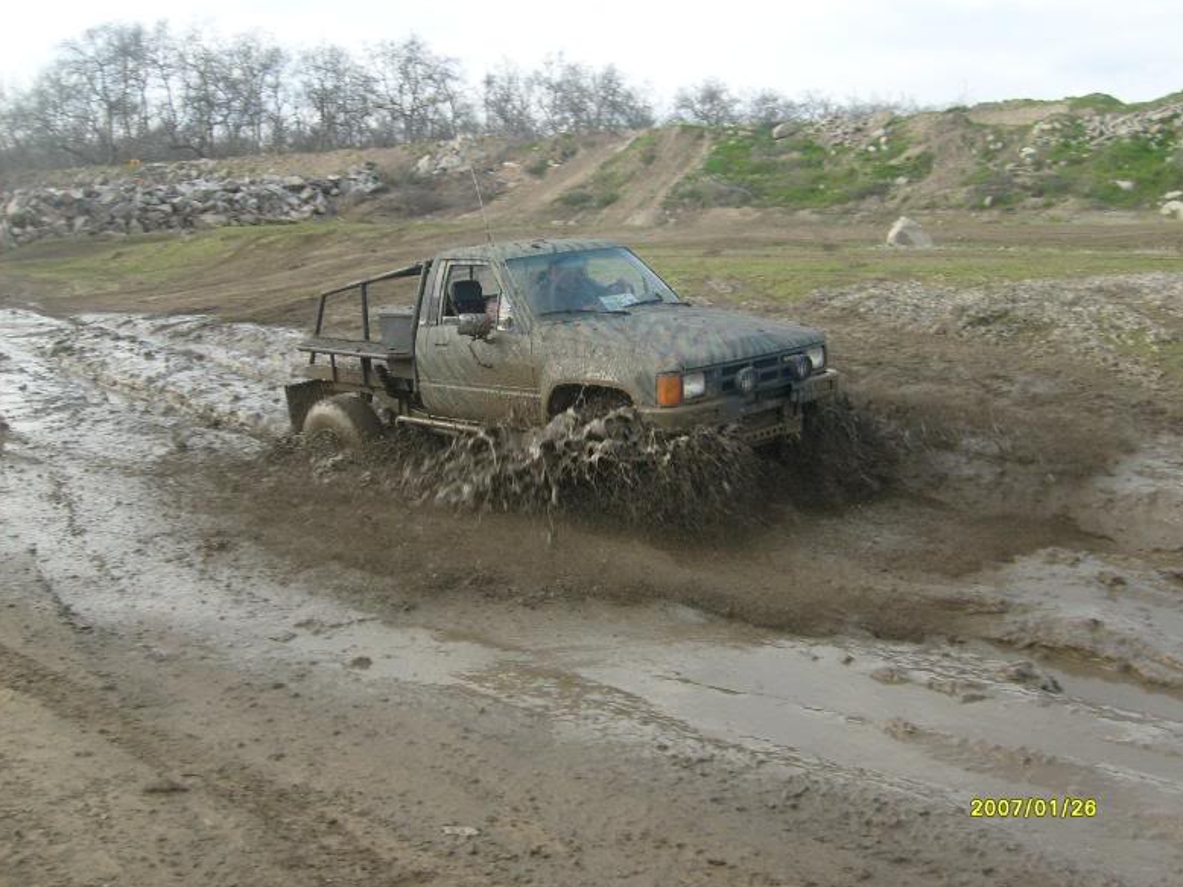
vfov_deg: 39.6
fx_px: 1230
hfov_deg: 51.4
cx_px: 605
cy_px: 446
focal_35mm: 36
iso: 80
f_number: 7.1
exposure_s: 1/125
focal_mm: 5.8
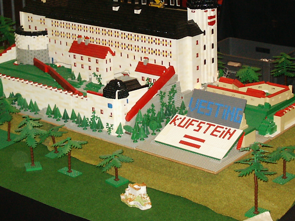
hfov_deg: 23.8
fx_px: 699
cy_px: 15
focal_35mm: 82
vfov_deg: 17.7
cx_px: 126
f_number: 3
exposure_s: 1/45
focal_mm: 7.18
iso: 200
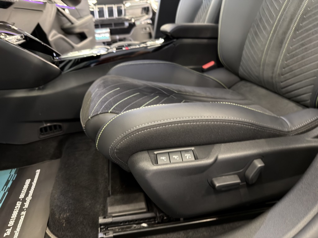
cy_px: 119
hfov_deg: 71.6
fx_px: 220
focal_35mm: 24
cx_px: 159
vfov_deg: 56.8
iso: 800
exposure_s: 1/27
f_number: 1.78
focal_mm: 6.76
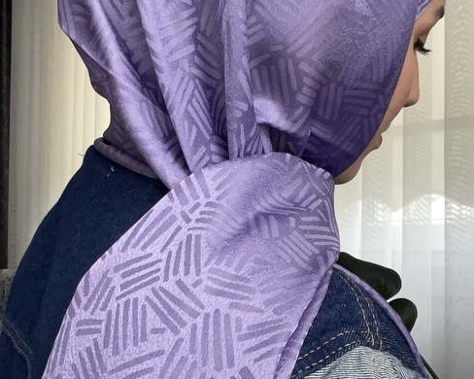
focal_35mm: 60
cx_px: 185
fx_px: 841
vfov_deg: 25.3
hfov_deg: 31.4
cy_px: 233
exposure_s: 1/60
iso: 160
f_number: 2.2
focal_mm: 2.71
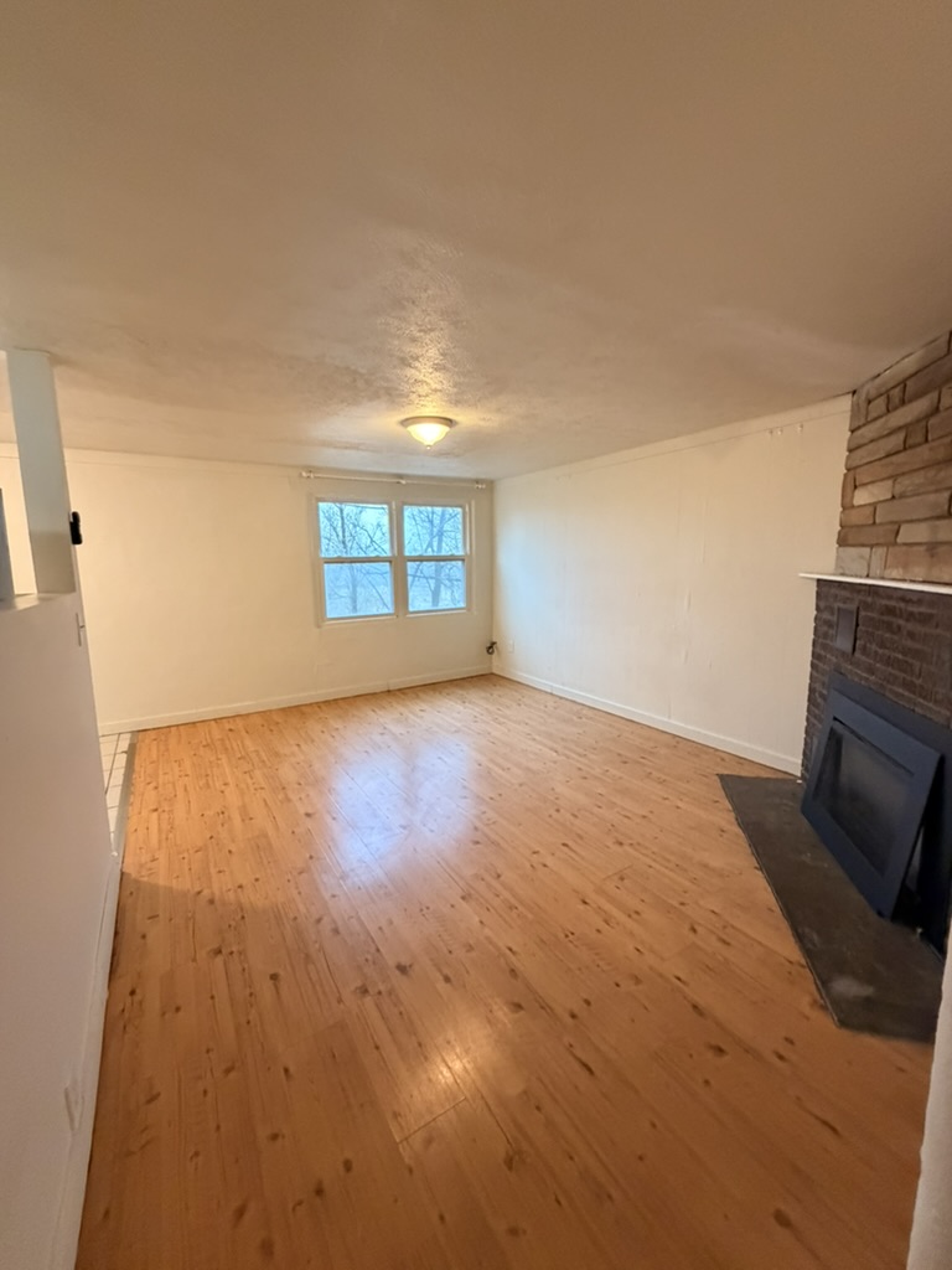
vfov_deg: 102.1
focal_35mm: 14
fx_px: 513
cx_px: 476
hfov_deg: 85.7
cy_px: 635
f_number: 2.2
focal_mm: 2.22
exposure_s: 1/60
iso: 800
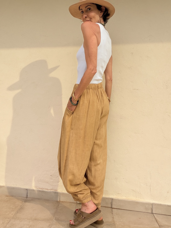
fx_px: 198
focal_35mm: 30
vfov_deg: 60.0
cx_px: 86
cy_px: 114
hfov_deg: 46.8
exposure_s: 1/923
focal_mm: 2.71
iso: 25
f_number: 1.9
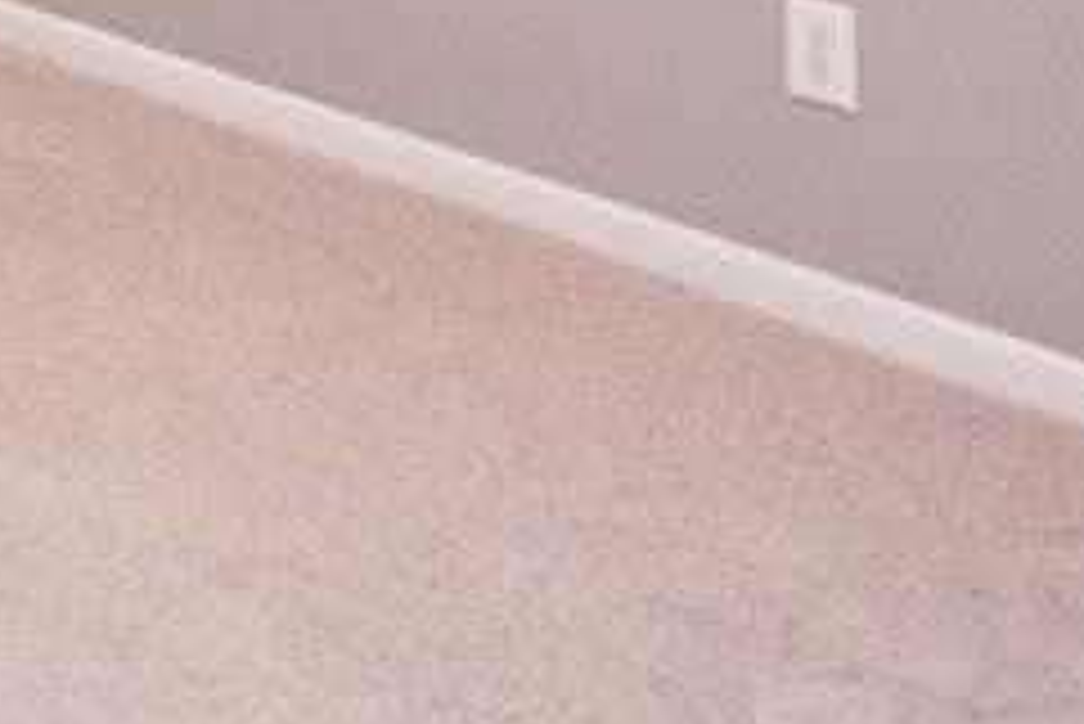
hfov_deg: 18.3
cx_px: -873
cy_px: -904
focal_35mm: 87
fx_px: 2621
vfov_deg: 12.8
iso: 1100
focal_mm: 14
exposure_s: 1/60
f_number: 4
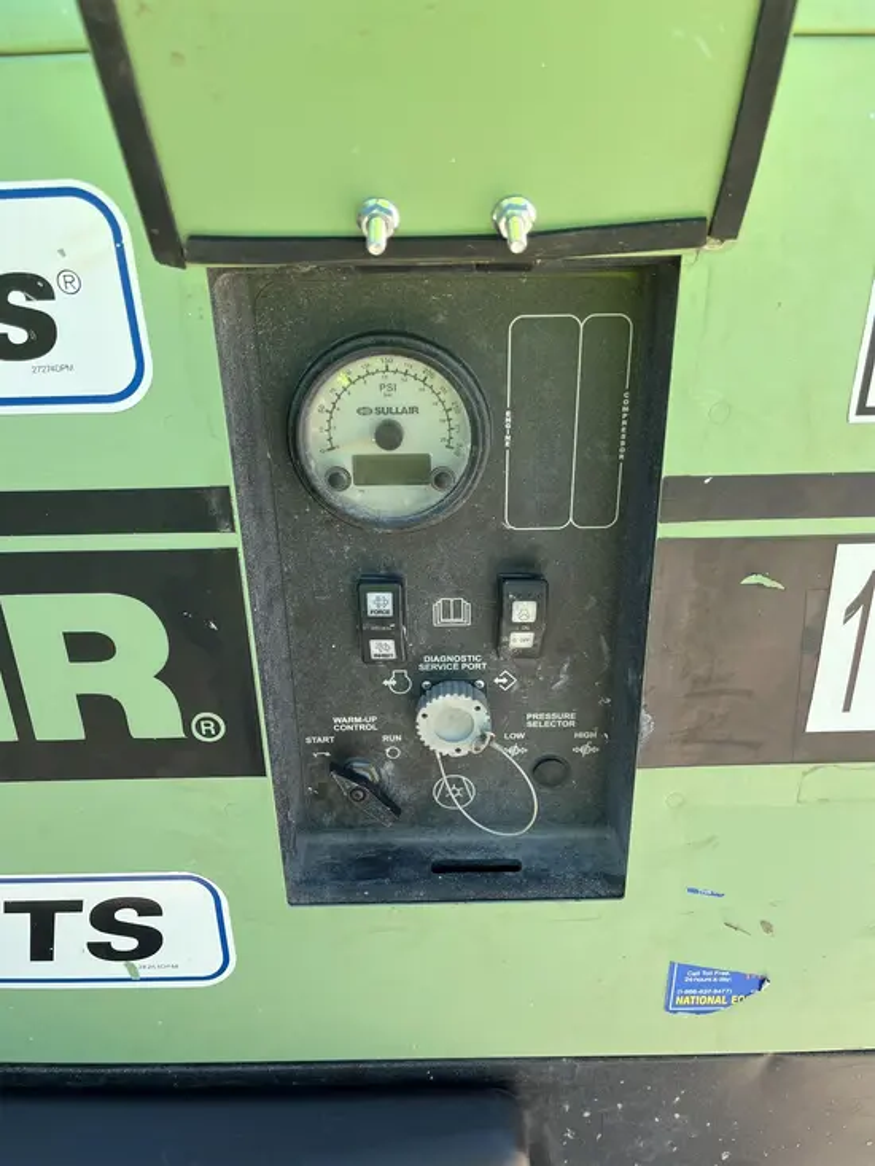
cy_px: 583
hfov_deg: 53.1
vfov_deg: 67.3
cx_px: 438
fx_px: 876
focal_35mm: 26
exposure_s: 1/742
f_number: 1.6
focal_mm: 5.1
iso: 50
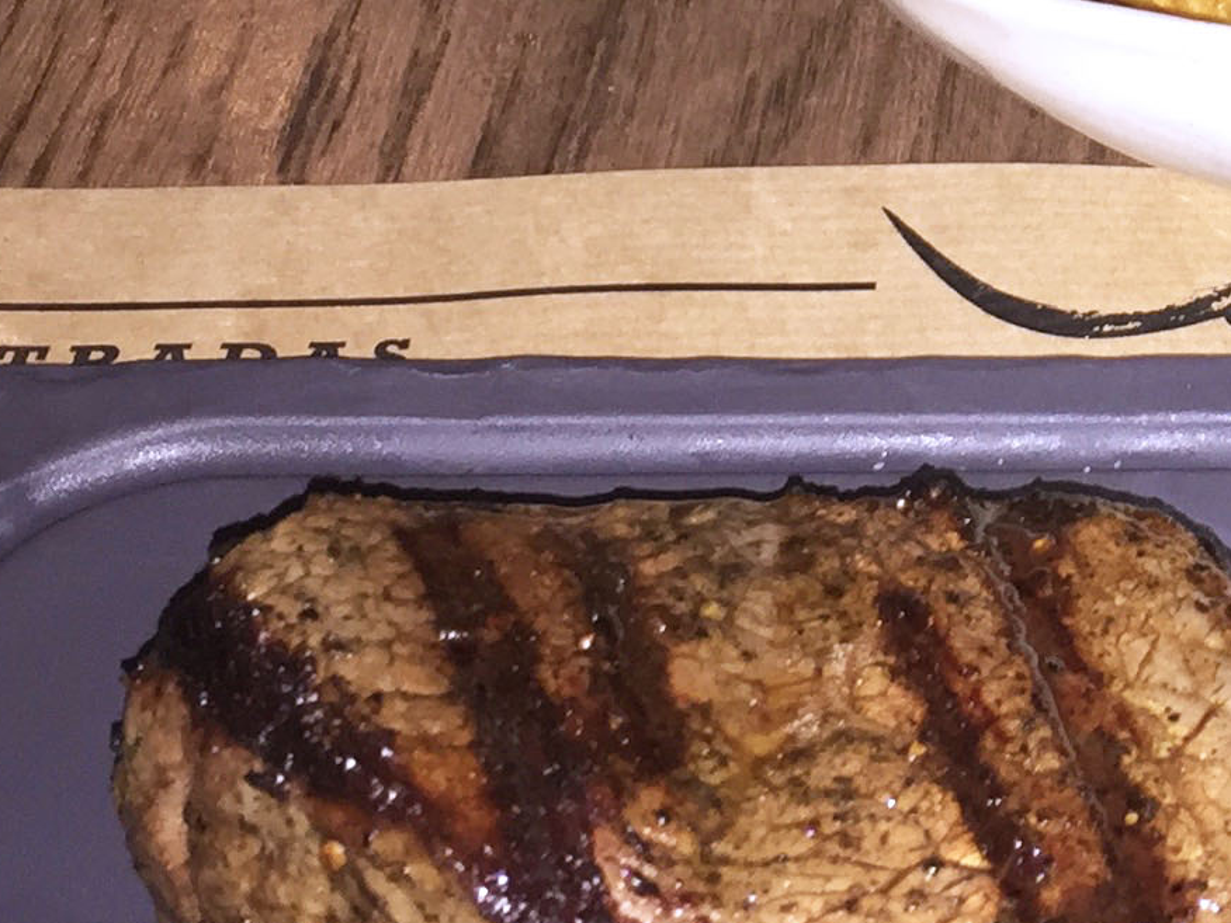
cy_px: -281
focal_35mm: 108
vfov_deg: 13.2
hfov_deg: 17.2
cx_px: 1553
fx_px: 3841
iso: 80
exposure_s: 1/17
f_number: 2.2
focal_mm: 4.15
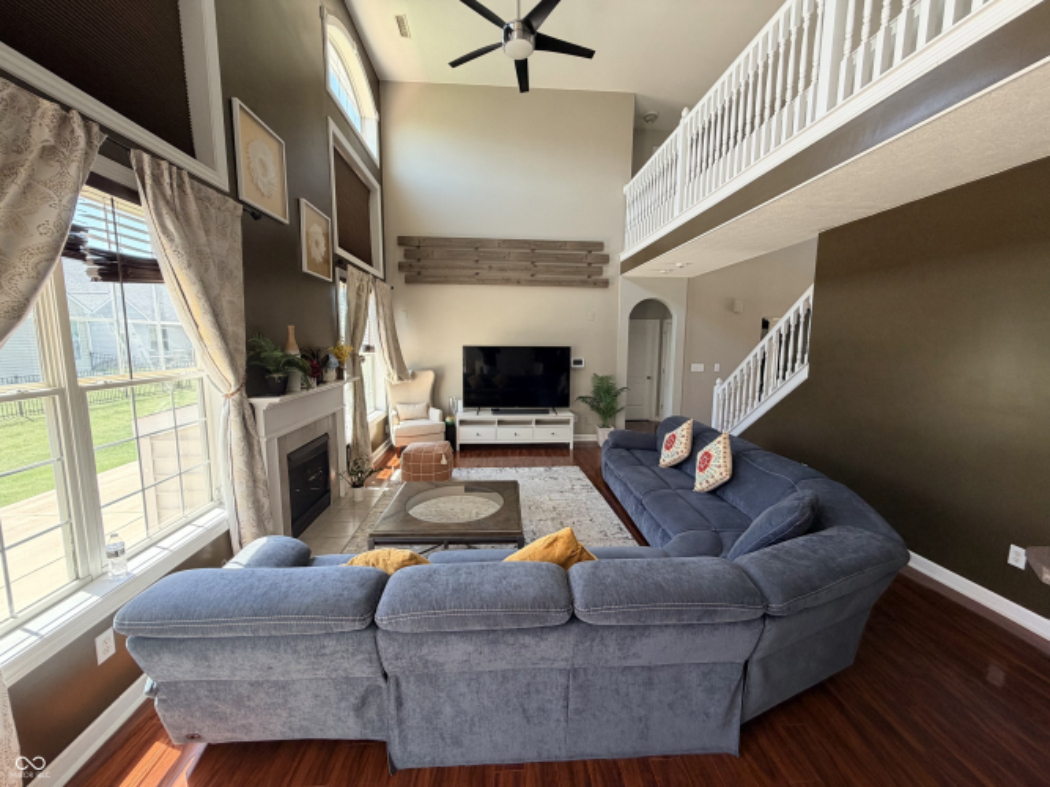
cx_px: 525
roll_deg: +0.1
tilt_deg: -7.6
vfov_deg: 85.7
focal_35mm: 14
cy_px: 394
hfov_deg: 102.1
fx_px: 425
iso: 125
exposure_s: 1/121
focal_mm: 2.22
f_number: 2.2
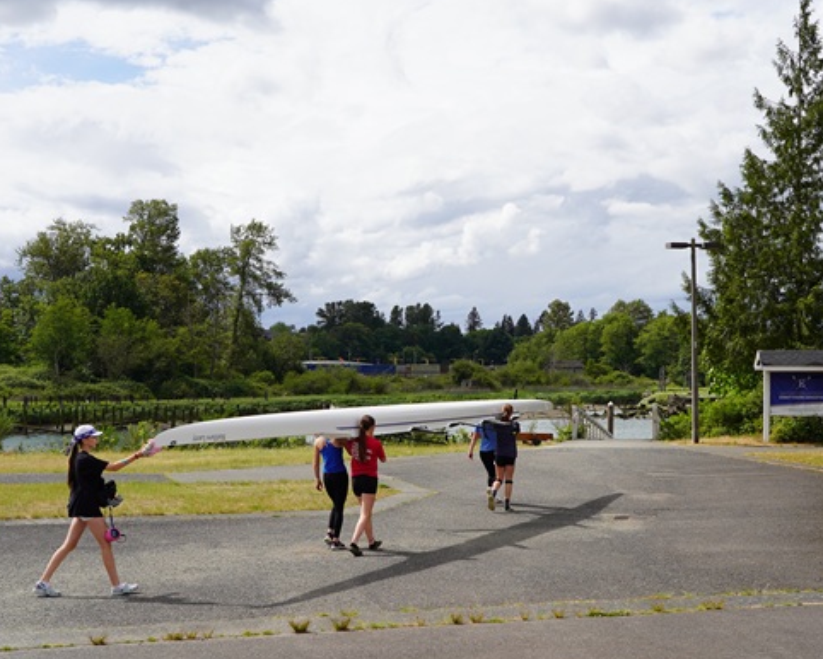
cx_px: 470
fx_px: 1194
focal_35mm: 49
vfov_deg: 30.8
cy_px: 362
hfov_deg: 38.0
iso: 100
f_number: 5
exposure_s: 1/800
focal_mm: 36
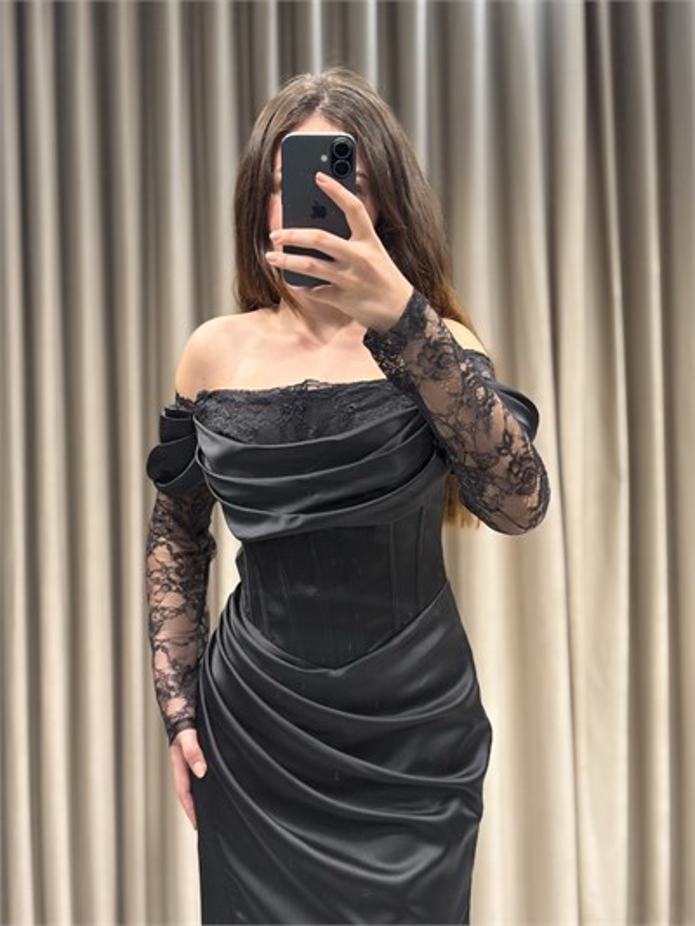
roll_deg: +1.1
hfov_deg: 28.0
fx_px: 1391
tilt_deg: -24.3
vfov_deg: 36.8
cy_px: 463
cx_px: 348
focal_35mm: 52
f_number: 1.6
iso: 32
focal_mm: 5.96
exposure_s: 1/187
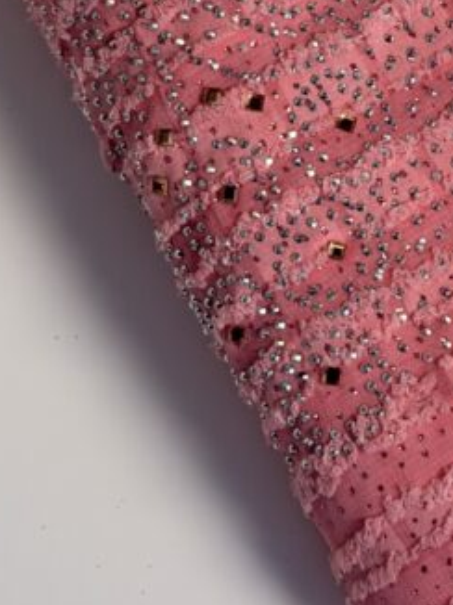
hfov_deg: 9.7
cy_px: 19
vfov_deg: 12.9
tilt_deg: -67.2
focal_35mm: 151
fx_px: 2638
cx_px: 509
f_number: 1.78
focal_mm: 6.76
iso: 64
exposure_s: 1/534
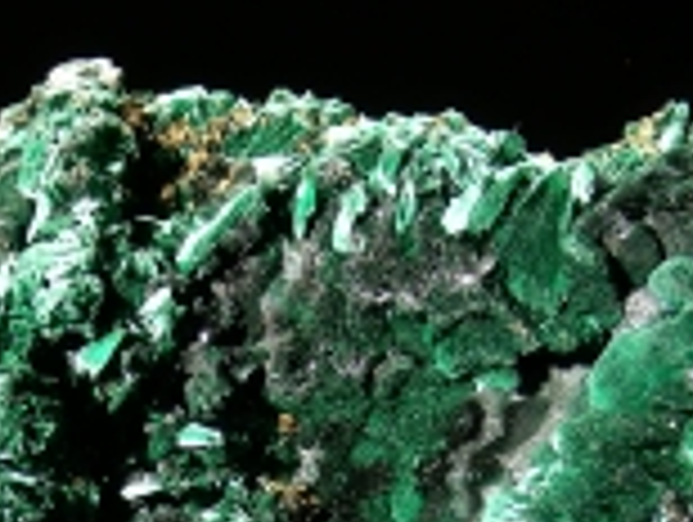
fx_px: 2025
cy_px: 601
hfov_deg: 19.4
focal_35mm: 101
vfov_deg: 14.3
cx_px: 266
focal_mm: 6.3
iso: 50
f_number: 3.5
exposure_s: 1/9.1
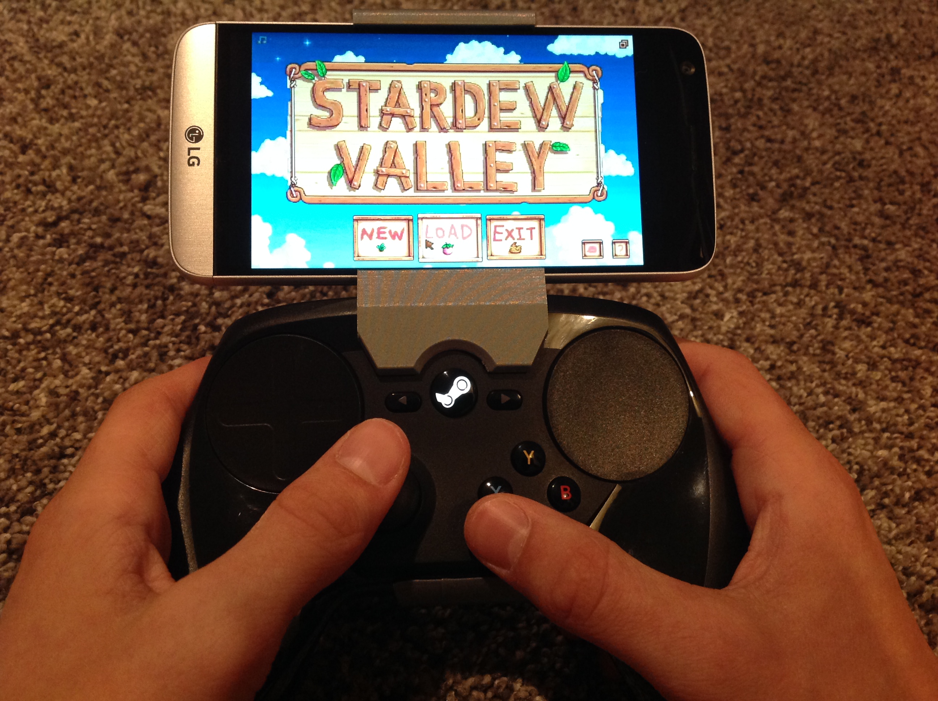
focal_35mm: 35
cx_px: 469
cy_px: 350
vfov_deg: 40.6
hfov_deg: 52.7
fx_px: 947
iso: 200
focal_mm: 4.28
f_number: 2.4
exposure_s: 1/15
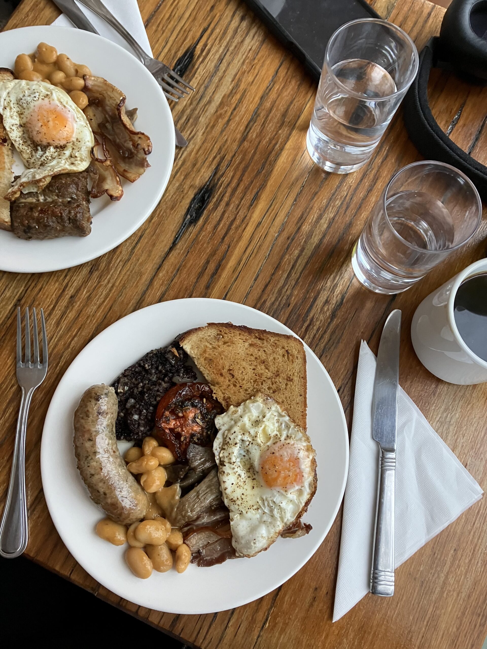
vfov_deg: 63.4
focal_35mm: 28
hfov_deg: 49.7
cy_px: 324
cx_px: 244
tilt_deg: -77.6
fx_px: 525
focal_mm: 3.99
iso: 200
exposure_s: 1/60
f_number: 1.8
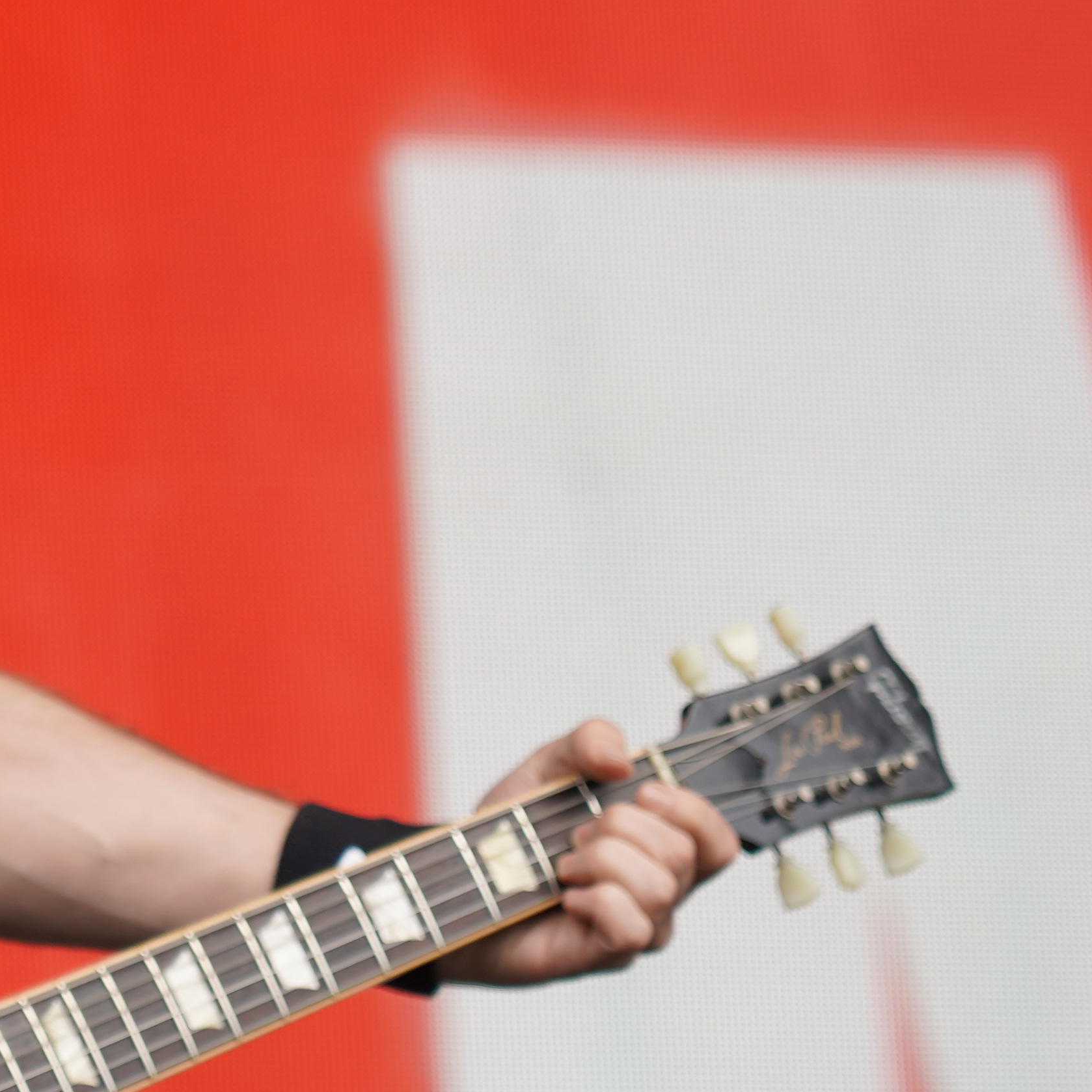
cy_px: 312
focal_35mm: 319
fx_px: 11385
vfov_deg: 5.5
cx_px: -308
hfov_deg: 5.5
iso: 100
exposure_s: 1/200
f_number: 4
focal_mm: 105
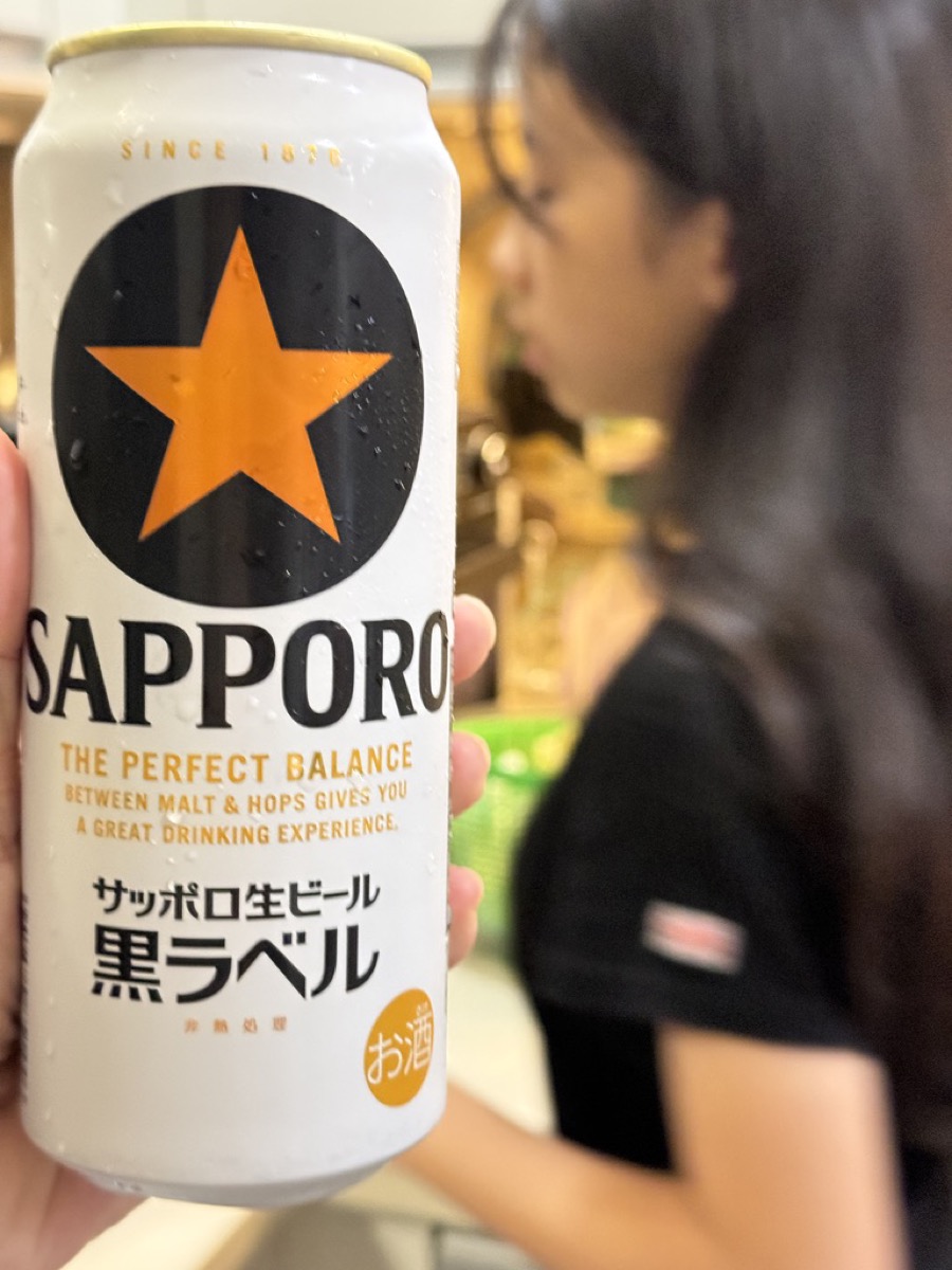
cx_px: 476
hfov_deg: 30.3
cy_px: 635
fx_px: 1760
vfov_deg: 39.7
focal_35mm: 48
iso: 500
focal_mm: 6.76
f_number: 1.78
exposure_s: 1/30
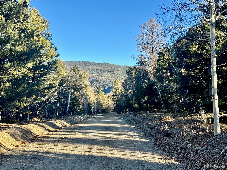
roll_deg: +1.6
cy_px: 85
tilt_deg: +0.0
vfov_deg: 30.3
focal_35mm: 48
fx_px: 315
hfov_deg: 39.7
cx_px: 114
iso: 64
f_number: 1.78
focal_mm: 6.76
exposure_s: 1/1458
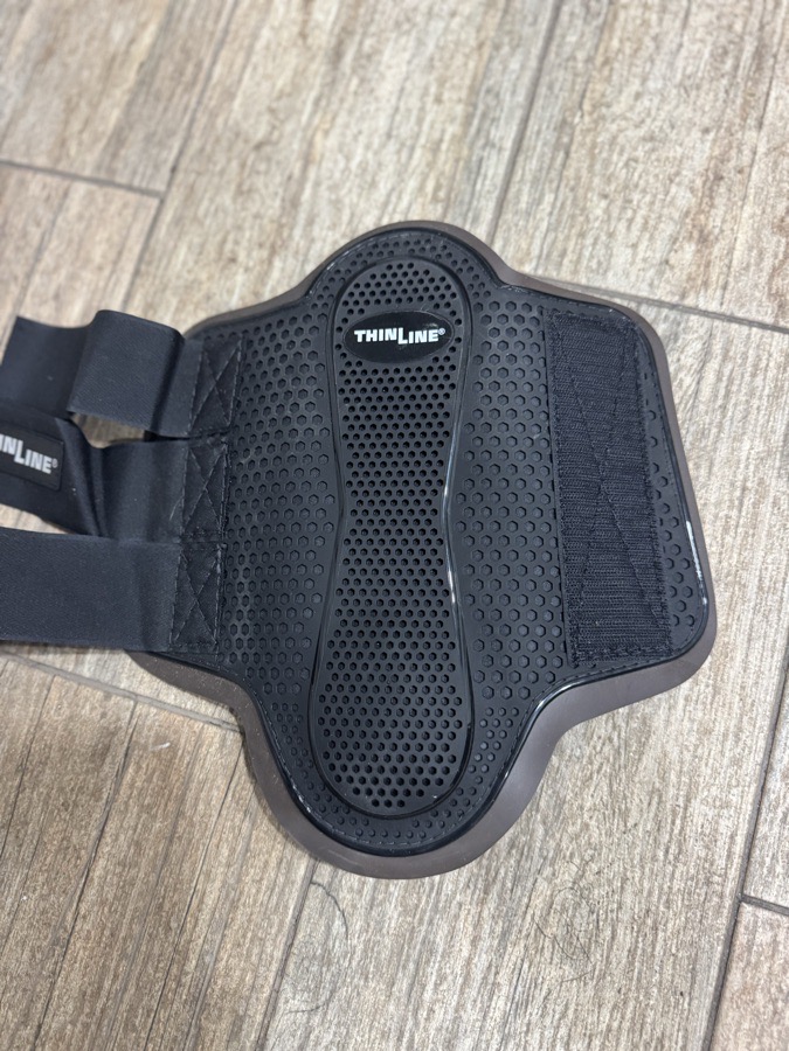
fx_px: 729
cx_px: 394
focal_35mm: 24
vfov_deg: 71.6
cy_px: 526
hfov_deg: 56.8
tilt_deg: -77.5
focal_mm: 6.76
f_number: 1.78
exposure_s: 1/60
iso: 500
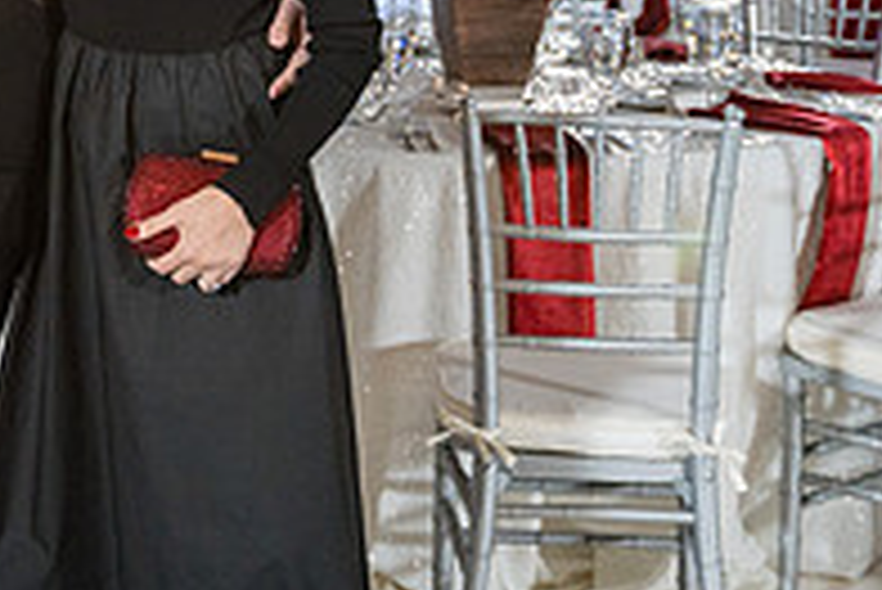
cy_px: -214
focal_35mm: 101
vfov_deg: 13.0
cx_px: 117
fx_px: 2476
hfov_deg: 19.9
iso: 3200
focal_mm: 34.1
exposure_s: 1/250
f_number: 2.8
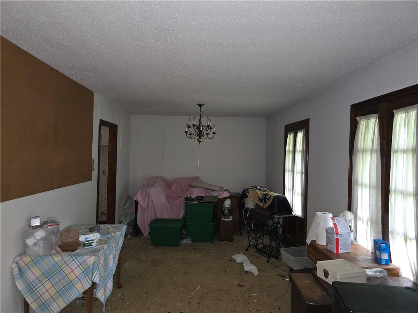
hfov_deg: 73.9
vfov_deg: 58.9
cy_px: 156
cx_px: 209
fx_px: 278
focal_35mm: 23
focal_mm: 6.3
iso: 200
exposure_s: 1/12
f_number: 1.7
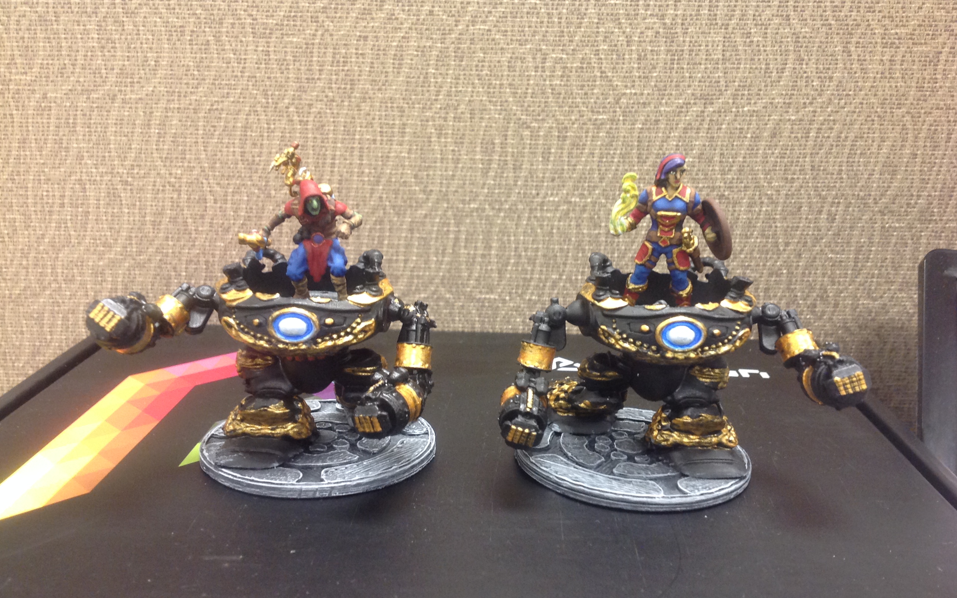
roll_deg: -0.8
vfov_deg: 33.5
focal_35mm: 38
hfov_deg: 51.5
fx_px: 991
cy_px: 348
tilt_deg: -18.8
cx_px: 488
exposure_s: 1/15
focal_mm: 4.28
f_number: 2.4
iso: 125
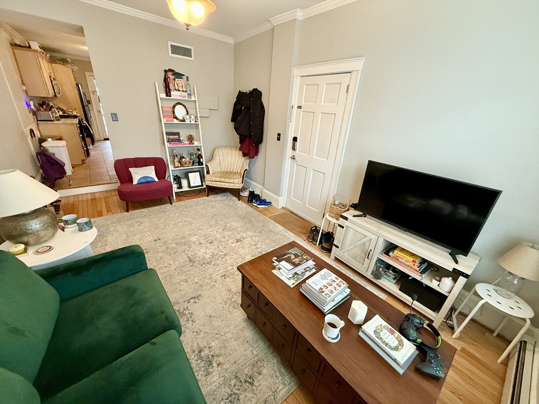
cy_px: 202
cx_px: 270
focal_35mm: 14
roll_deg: -3.7
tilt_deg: -23.4
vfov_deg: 85.7
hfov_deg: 102.1
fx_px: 218
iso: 400
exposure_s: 1/60
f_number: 2.2
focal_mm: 2.22
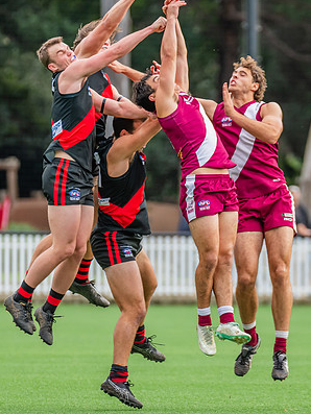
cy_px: 224
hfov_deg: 2.6
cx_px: 184
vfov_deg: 3.5
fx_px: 6765
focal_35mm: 565
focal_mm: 310
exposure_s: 1/1250
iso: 800
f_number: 5
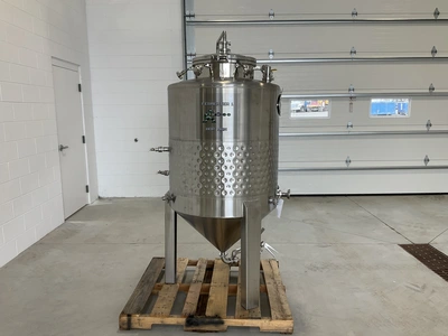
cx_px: 224
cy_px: 168
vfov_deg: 48.2
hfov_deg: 61.7
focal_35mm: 29
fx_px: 375
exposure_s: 1/122
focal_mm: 3
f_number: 1.8
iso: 32
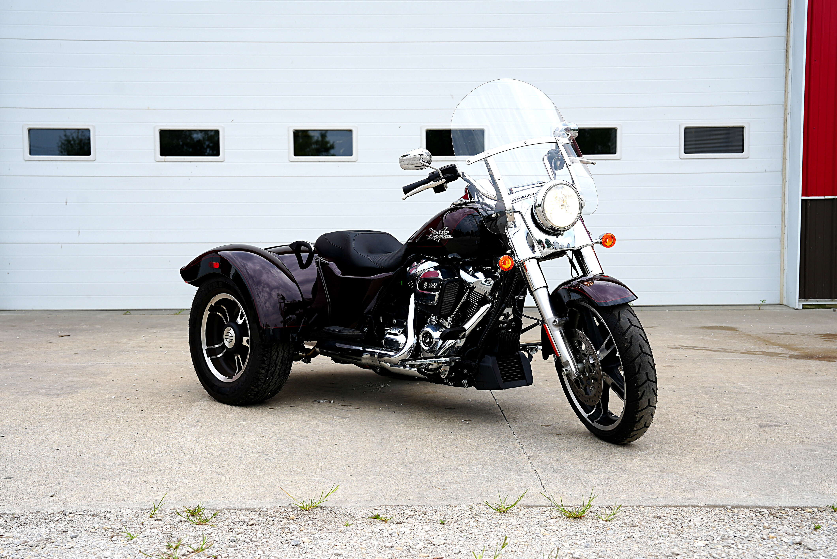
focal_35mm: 43
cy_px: 280
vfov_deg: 31.2
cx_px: 418
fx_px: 1000
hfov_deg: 45.4
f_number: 5
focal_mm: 43
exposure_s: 1/250
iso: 80
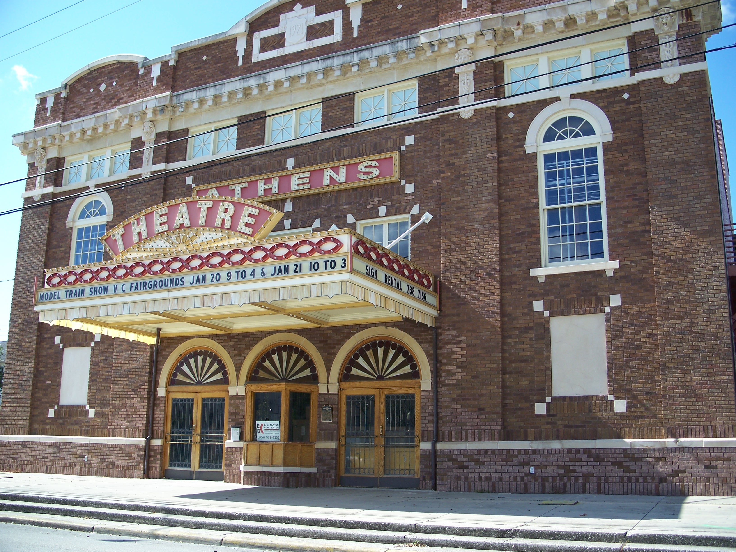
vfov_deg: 38.7
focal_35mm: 37
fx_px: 787
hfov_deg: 50.1
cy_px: 276
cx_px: 368
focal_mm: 7.8
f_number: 2.8
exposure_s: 1/400
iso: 64
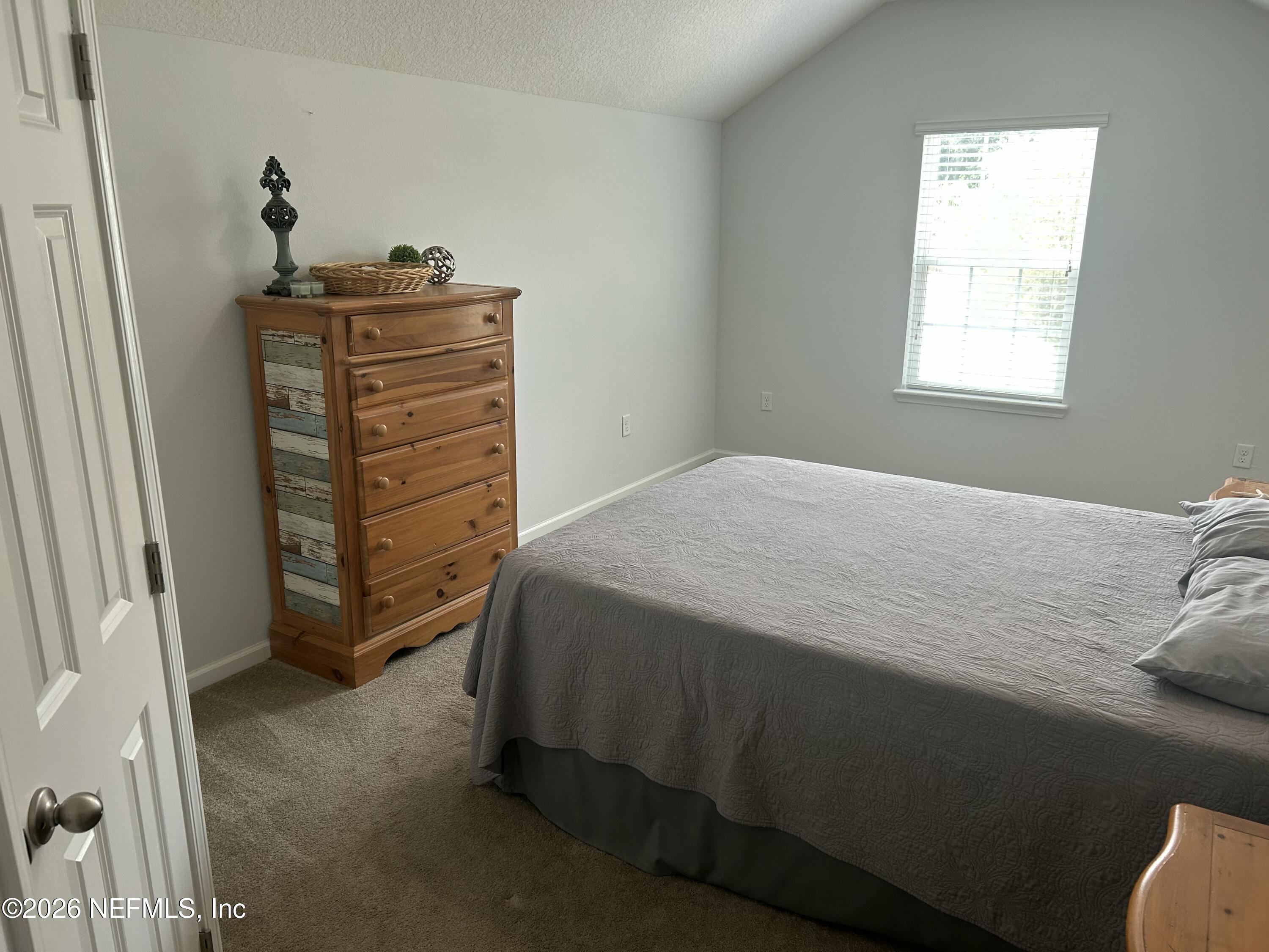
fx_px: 953
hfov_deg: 67.3
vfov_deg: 53.1
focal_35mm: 26
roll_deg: -0.5
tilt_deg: -16.0
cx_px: 634
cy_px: 476
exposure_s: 1/60
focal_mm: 5.7
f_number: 1.5
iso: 80
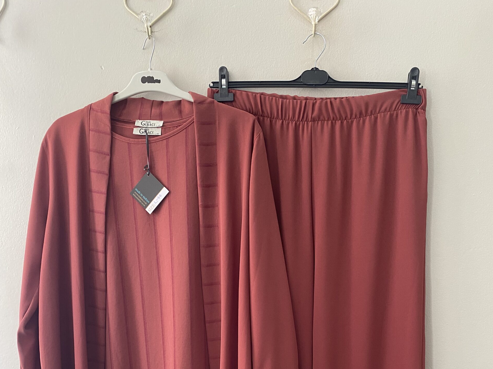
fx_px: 498
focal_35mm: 35
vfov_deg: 38.4
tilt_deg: -6.4
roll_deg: +0.8
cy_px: 321
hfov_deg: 52.6
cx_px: 246
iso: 125
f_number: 1.8
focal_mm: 4.25
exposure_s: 1/78
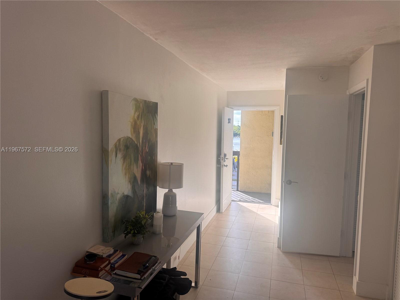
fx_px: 277
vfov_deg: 56.8
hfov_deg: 71.6
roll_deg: -0.9
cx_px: 200
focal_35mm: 24
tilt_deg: -6.2
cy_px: 150
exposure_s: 1/477
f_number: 1.78
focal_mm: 6.76
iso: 80
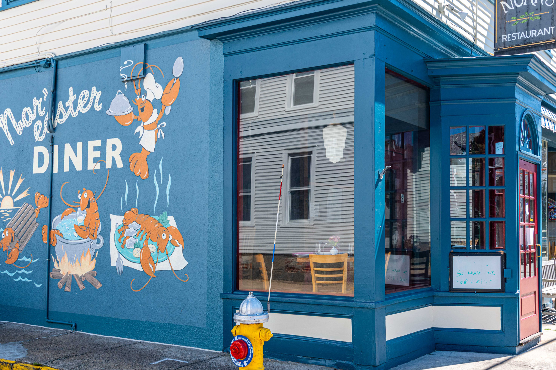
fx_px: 664
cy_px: 227
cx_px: 303
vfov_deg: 31.1
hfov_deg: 45.4
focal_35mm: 43
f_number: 10
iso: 100
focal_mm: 31
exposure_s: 1/125
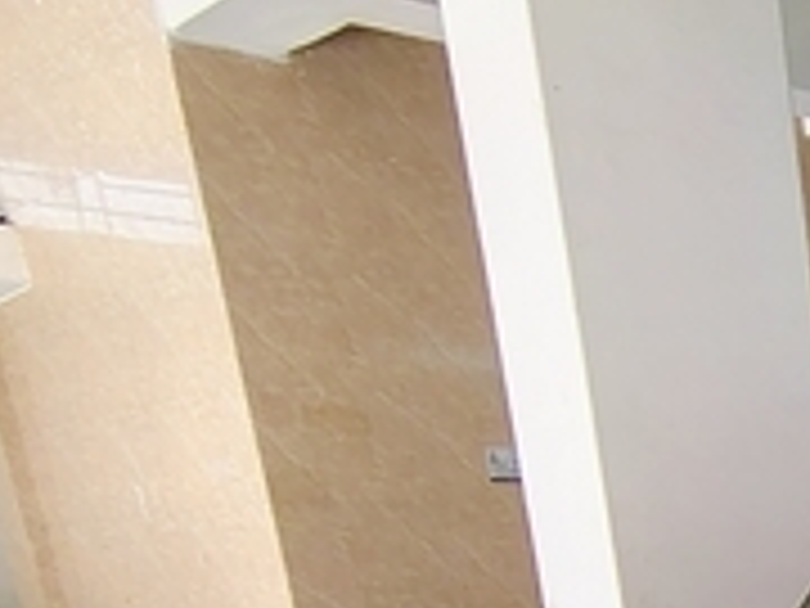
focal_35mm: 71
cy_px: 1252
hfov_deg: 21.3
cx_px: 1332
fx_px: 1661
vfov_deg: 15.8
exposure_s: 1/25
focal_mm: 2.13
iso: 355
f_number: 2.2
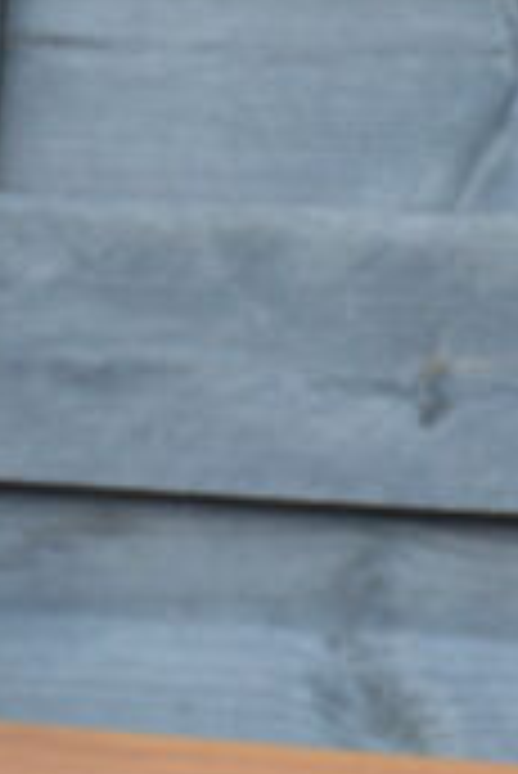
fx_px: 8875
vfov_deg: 4.9
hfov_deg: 3.3
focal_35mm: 412
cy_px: 1872
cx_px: 662
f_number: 5.6
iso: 200
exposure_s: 1/125
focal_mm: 45
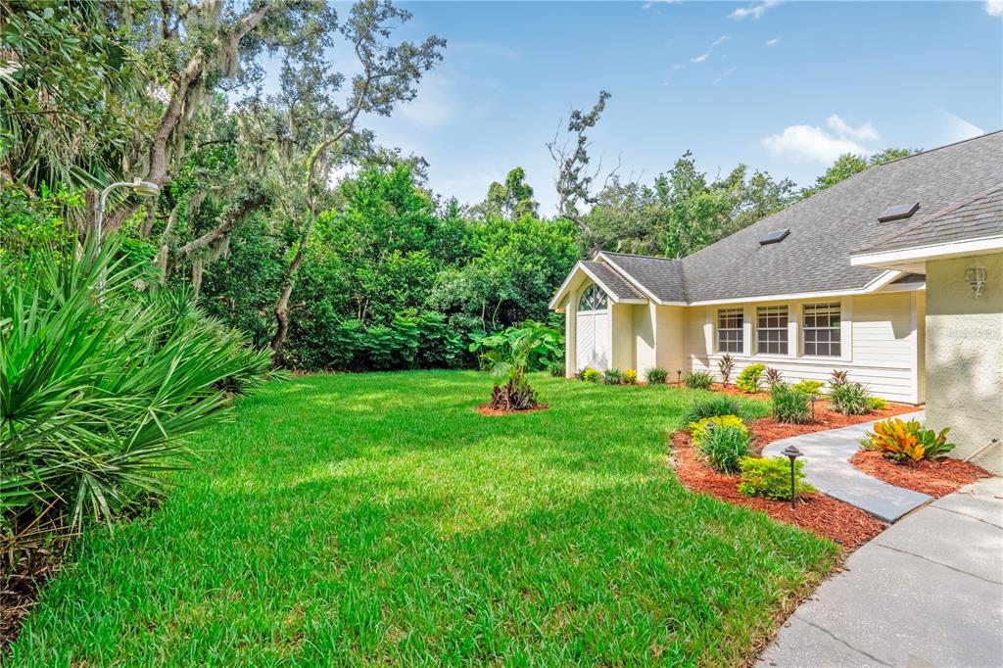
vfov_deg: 72.0
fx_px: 460
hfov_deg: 95.0
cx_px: 502
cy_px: 334
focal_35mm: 16
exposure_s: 1/3200
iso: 250
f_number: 9
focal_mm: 11
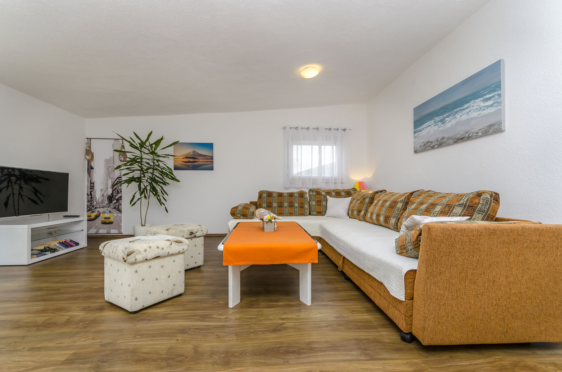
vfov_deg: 77.1
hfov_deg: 100.5
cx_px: 281
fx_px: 234
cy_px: 186
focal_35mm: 15
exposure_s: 1/80
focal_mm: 10
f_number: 8
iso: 250
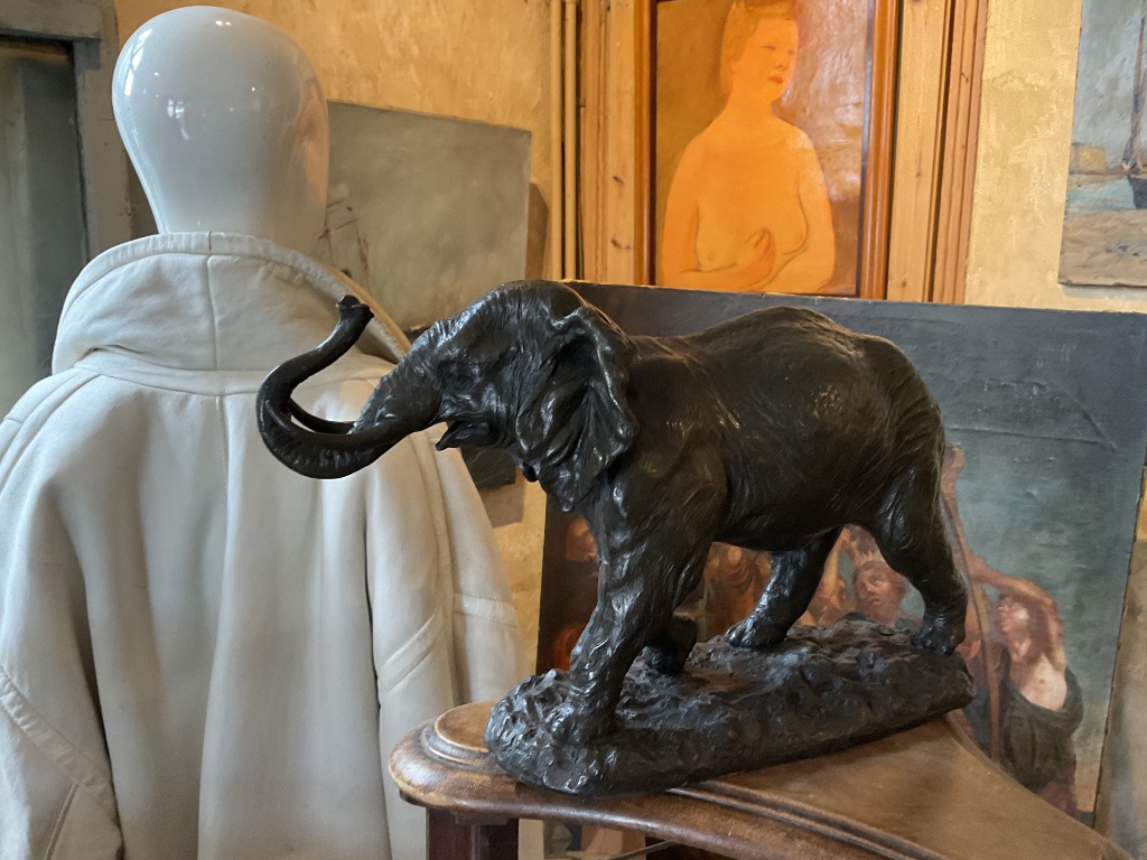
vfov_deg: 41.7
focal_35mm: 34
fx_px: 1127
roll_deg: -1.7
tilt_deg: -10.0
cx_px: 659
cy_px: 499
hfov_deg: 53.7
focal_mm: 3
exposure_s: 1/60
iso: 160
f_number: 1.8
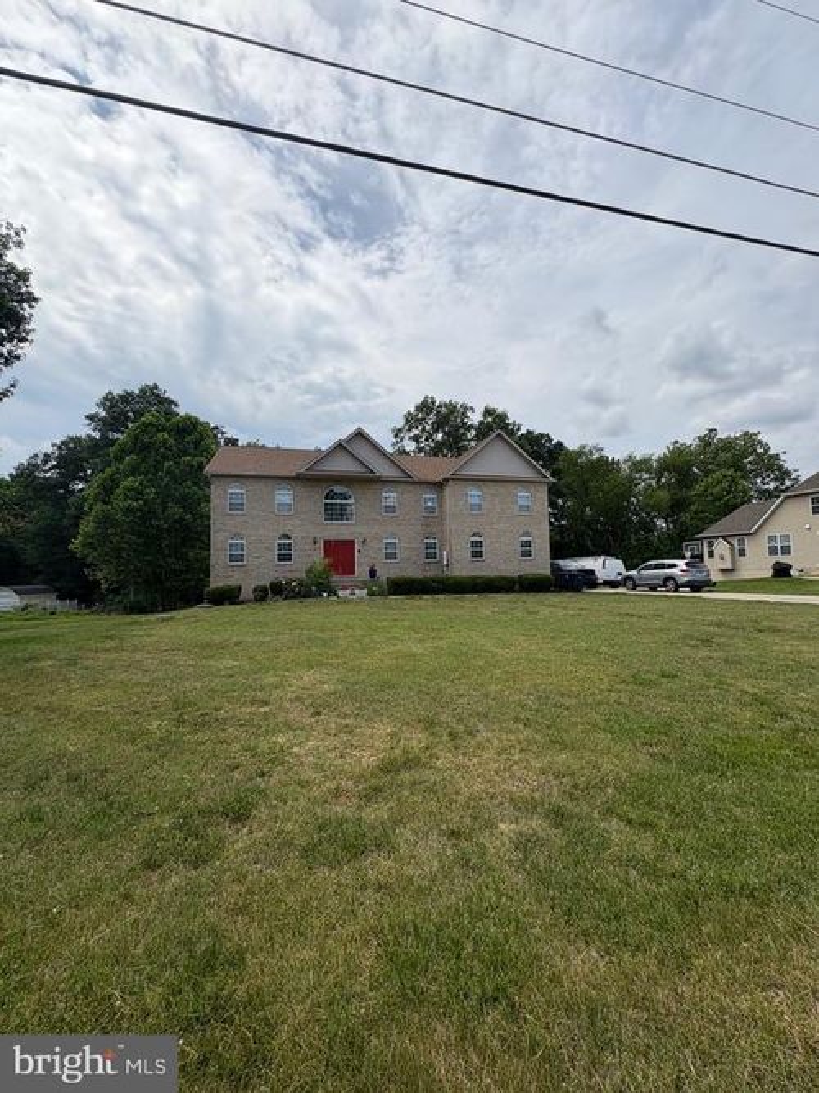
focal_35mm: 14
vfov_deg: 102.1
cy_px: 546
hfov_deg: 85.7
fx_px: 442
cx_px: 410
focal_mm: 2.22
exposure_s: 1/3390
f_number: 2.2
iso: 50
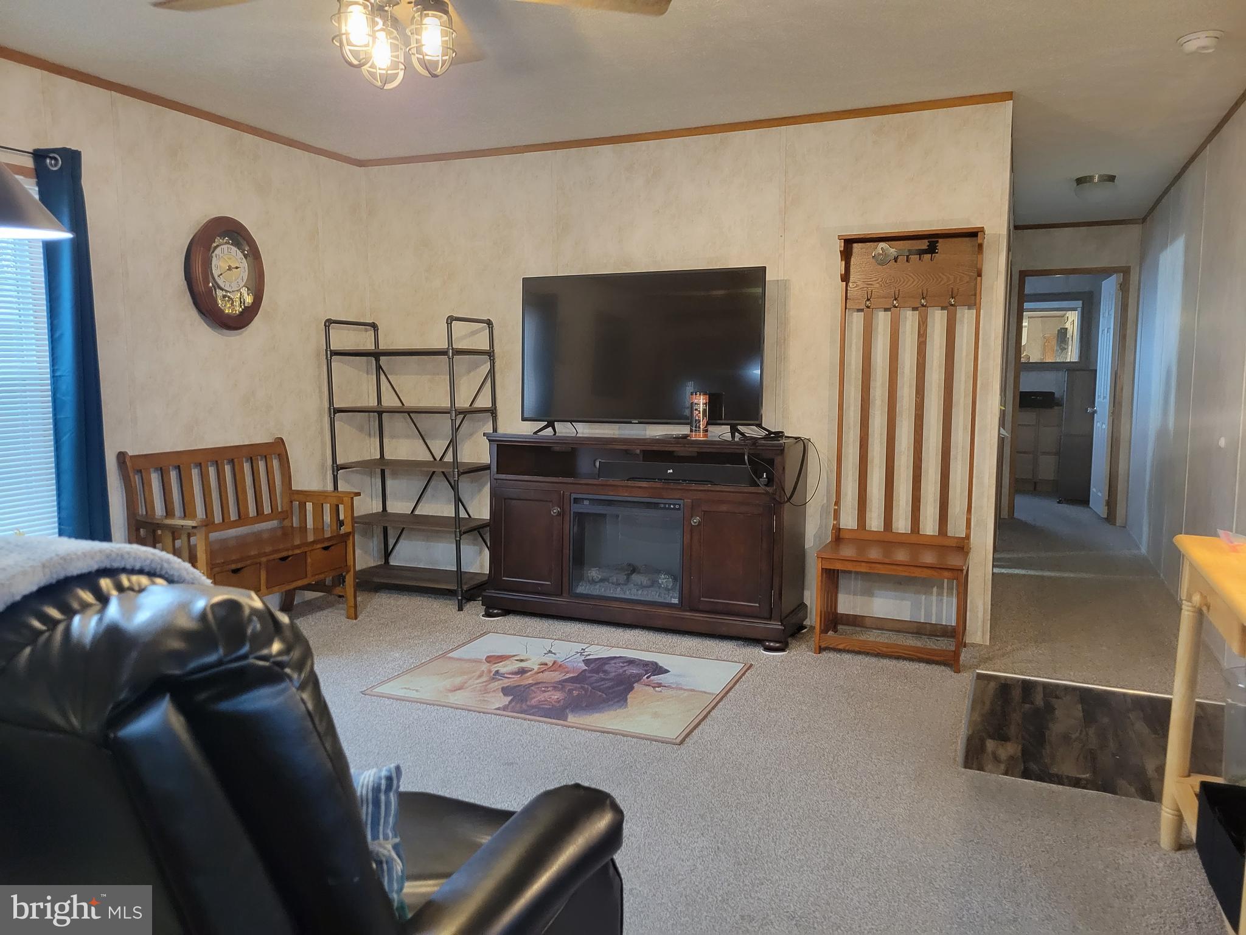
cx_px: 623
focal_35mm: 26
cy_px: 468
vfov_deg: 53.1
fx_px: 936
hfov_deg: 67.3
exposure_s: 1/55
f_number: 1.8
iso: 640
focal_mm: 5.4
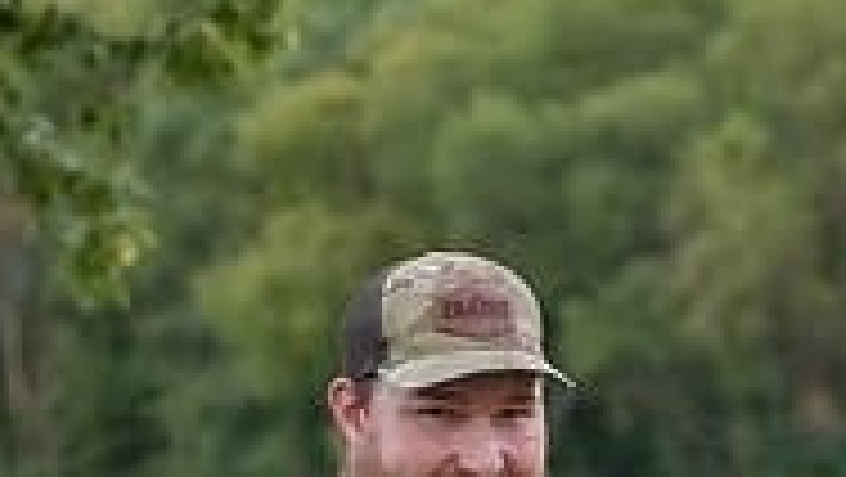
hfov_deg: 8.0
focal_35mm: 269
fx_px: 6038
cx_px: 788
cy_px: 848
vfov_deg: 4.5
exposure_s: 1/500
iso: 400
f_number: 4.5
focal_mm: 80
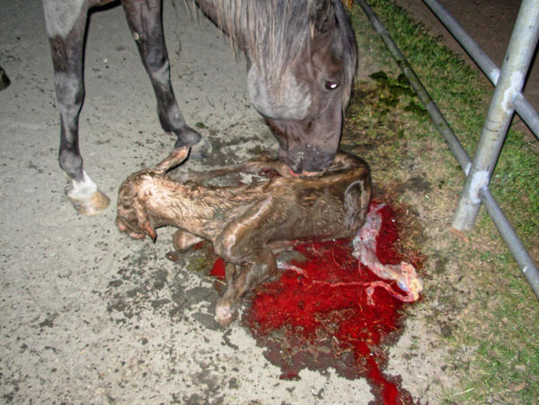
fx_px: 592
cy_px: 202
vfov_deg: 37.7
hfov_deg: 49.0
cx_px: 270
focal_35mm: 38
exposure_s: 1/87.9
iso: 137
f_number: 2.9
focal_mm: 6.3
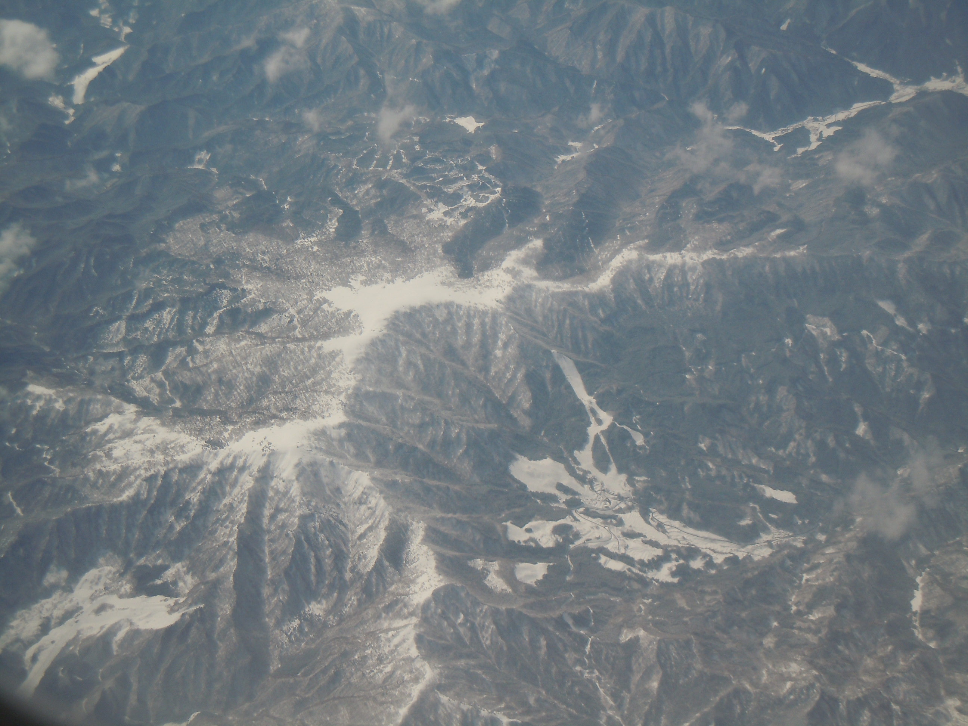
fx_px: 1902
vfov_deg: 21.6
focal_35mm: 68
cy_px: 363
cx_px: 484
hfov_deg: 28.6
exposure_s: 1/320
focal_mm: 12.2
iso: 100
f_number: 8.2
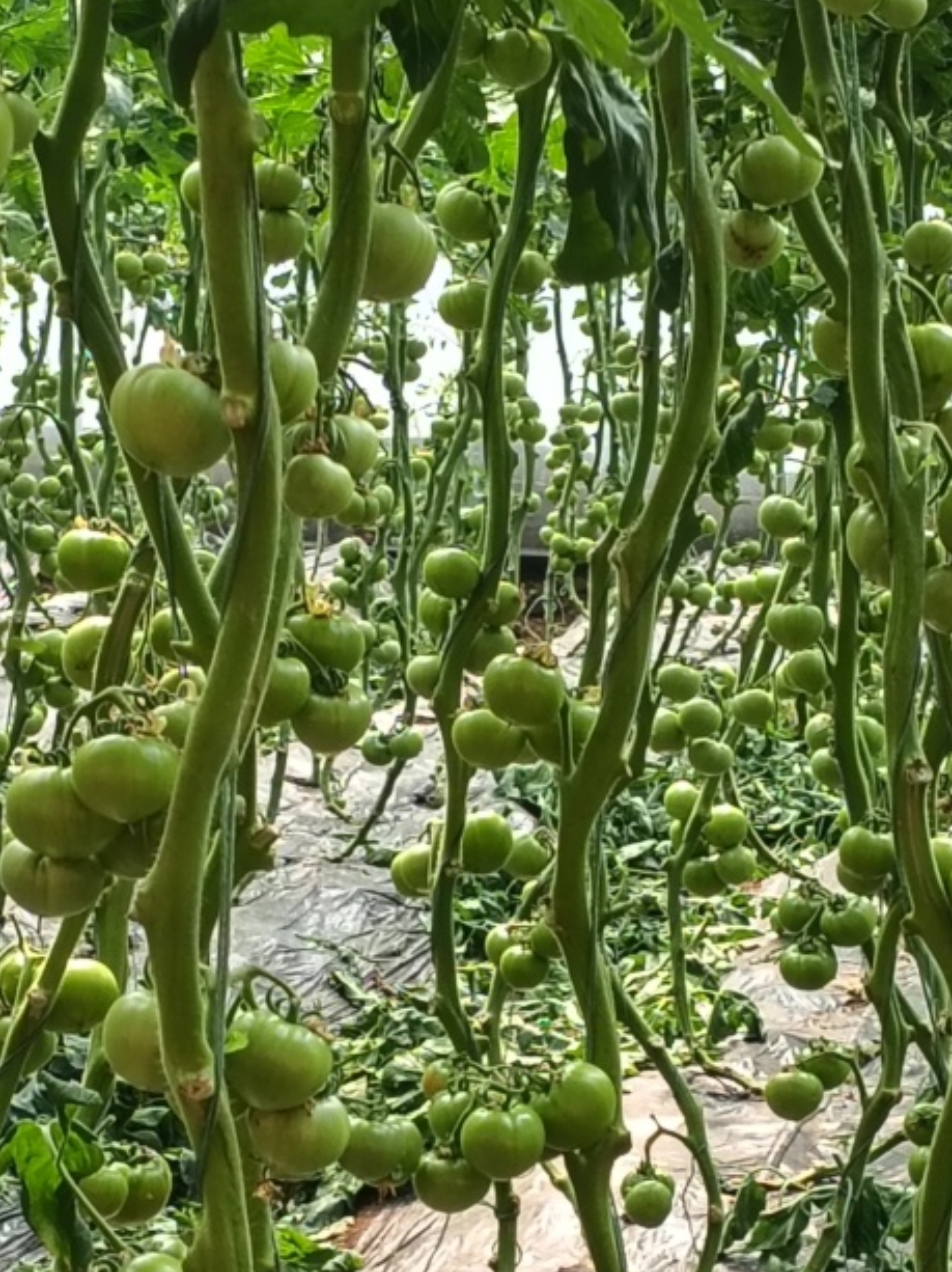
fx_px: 3964
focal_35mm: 108
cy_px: 916
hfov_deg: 13.7
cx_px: 496
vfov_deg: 18.1
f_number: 1.8
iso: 50
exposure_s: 1/241
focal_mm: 3.61
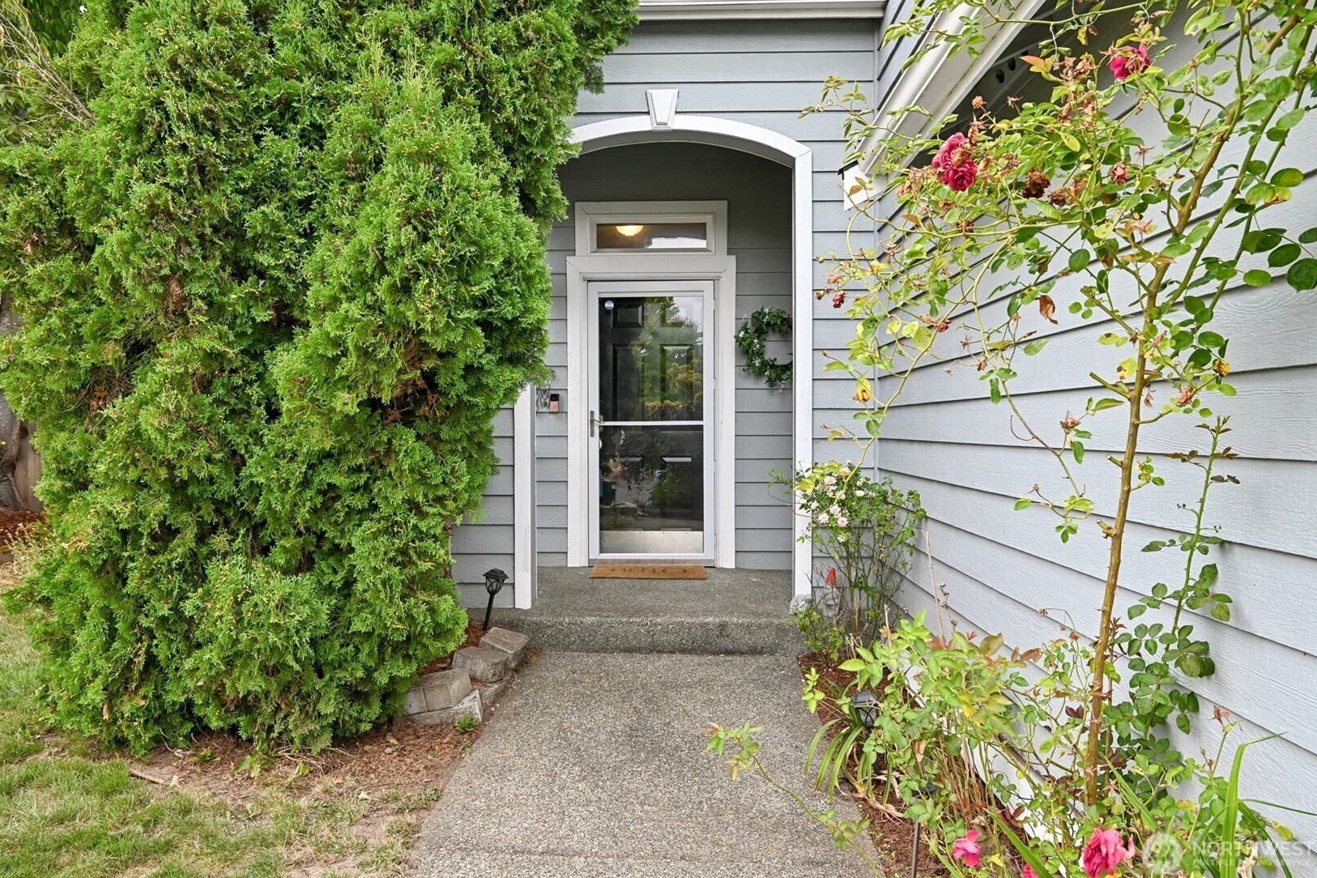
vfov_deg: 53.1
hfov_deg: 73.7
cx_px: 652
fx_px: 878
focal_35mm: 24
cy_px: 426
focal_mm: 23
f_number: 8
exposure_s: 1/100
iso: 400
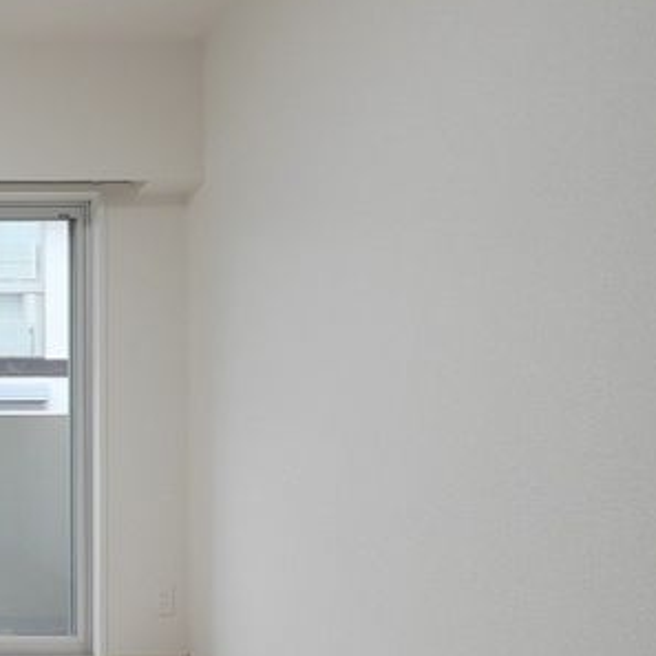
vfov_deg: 41.2
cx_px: -124
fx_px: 858
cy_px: 448
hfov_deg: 34.1
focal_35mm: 40
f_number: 4
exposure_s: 1/80
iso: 640
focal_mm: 7
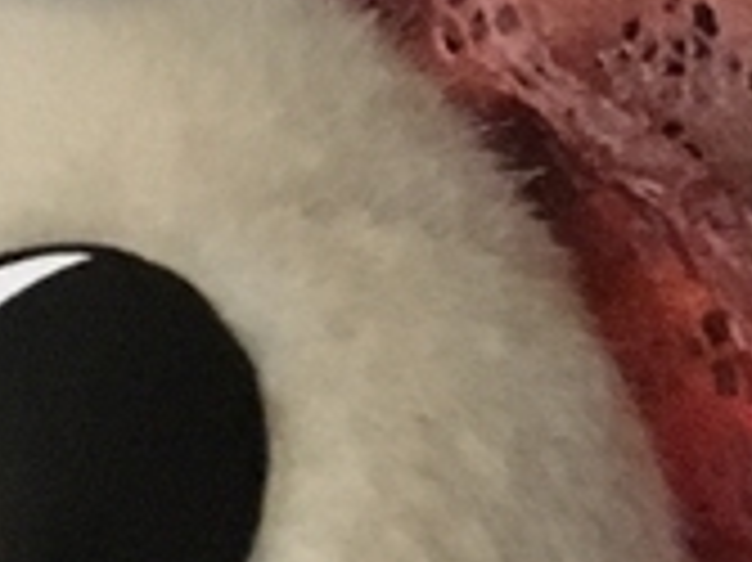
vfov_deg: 7.0
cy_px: 944
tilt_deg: -31.9
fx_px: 4537
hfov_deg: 8.3
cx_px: -1342
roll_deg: -1.7
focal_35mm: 209
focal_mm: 4.15
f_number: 2.2
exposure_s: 1/15
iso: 320
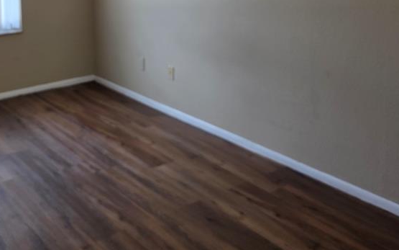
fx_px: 489
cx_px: 108
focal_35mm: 45
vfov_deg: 27.0
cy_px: -2
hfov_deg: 43.2
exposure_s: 1/120
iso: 40
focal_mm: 6.3
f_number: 1.7
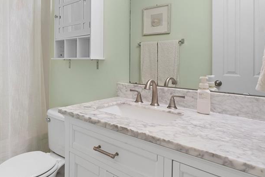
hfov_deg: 63.6
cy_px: 62
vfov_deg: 46.0
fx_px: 205
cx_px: 83
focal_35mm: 28
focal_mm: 11
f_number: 11
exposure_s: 1/2.5
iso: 250
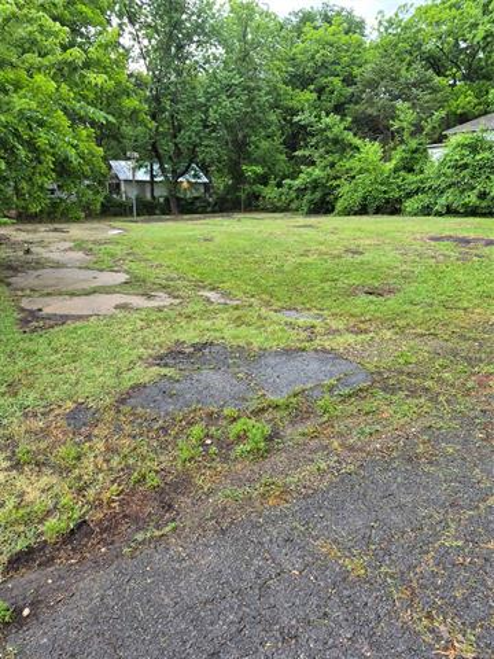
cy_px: 330
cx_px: 247
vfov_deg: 73.9
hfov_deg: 58.9
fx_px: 438
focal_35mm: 23
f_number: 1.8
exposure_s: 1/180
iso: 160
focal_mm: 5.4
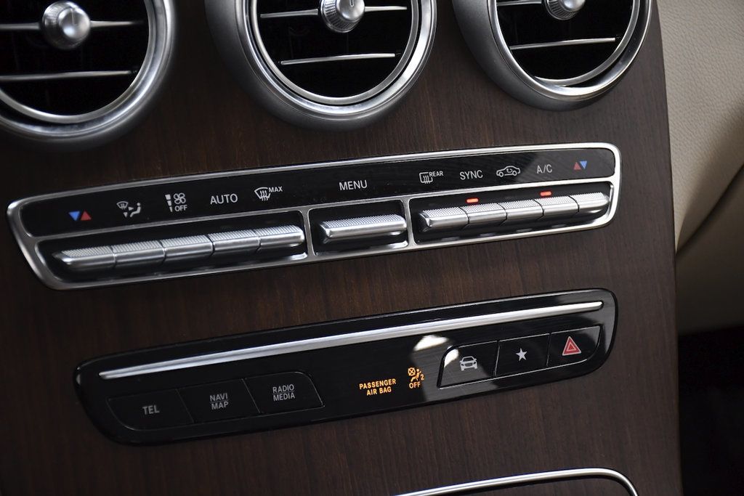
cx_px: 372
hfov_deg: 26.0
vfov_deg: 17.5
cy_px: 248
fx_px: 1612
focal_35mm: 78
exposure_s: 1/320
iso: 1250
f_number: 4.8
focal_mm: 52
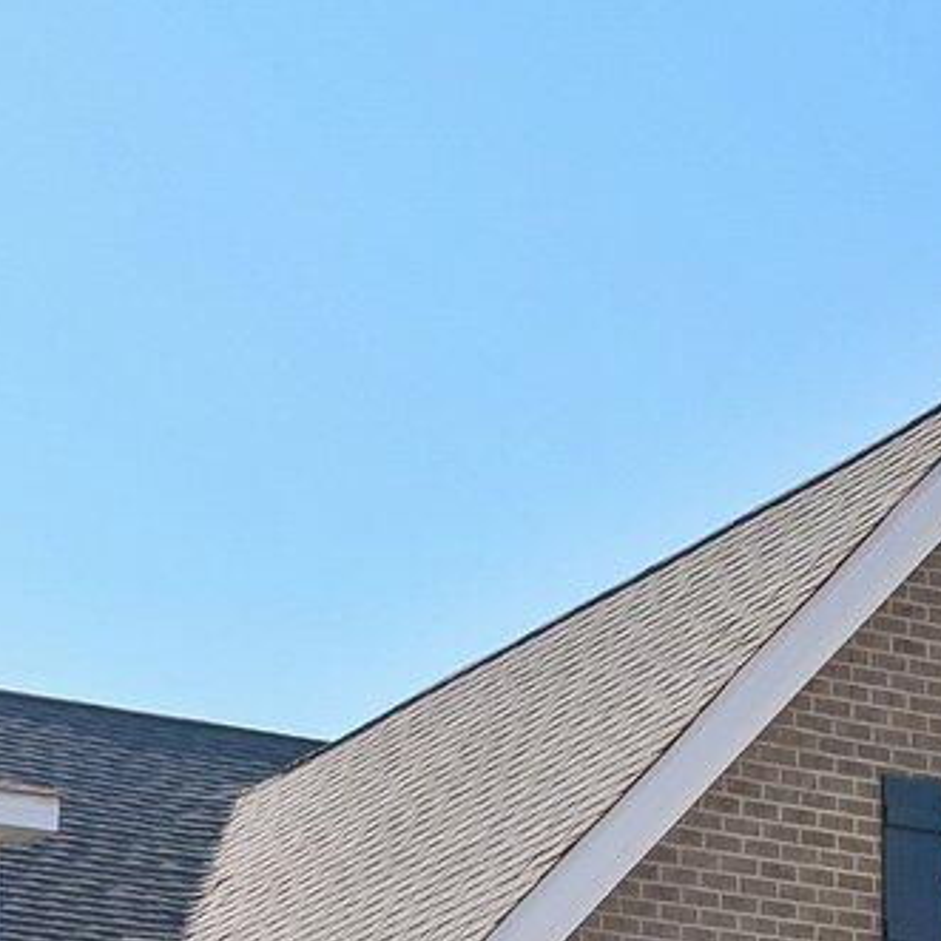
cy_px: 1156
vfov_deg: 13.4
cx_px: -205
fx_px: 3875
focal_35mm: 126
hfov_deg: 13.4
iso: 200
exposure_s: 1/500
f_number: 9
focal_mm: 24
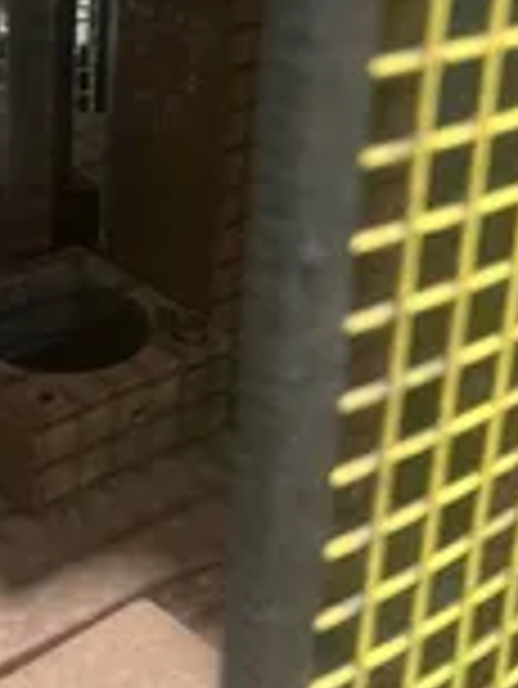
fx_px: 1355
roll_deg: -2.0
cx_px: 54
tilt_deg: -19.5
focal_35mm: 68
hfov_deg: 21.2
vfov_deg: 27.4
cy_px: 58
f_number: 1.5
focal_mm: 5.7
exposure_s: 1/60
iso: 200
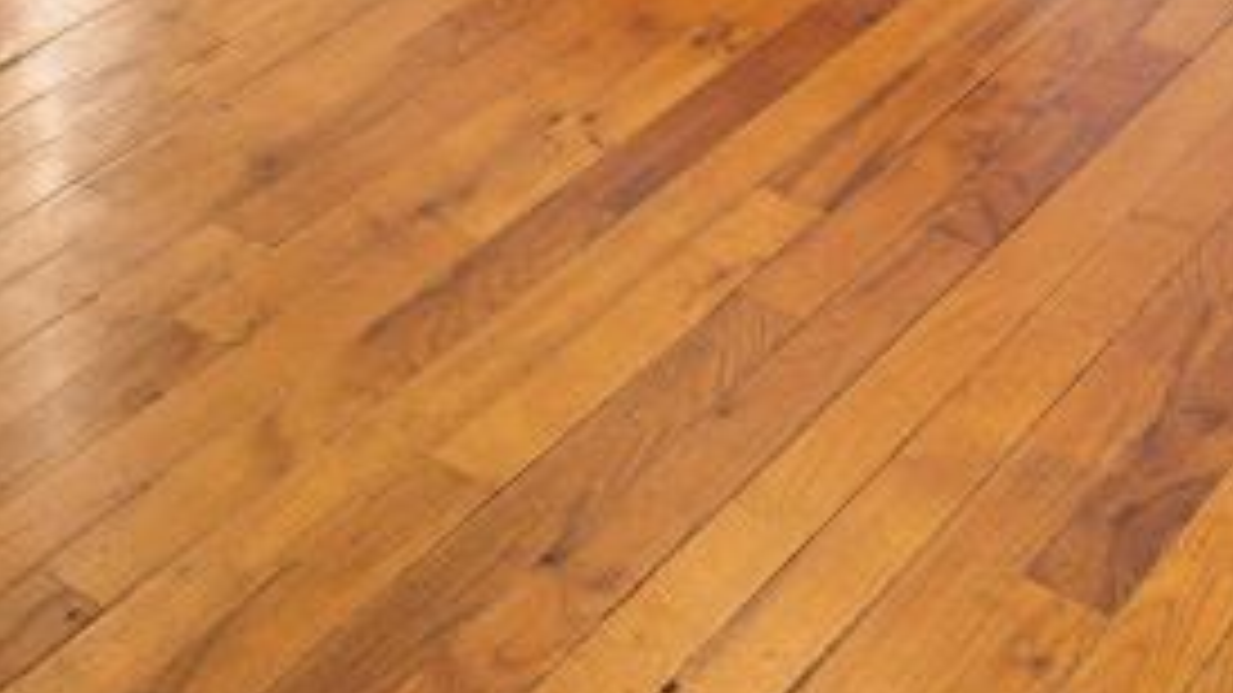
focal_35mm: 87
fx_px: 2849
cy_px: -1395
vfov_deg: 10.1
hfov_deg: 21.9
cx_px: -378
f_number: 8
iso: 500
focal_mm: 15.2
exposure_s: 1/2.5
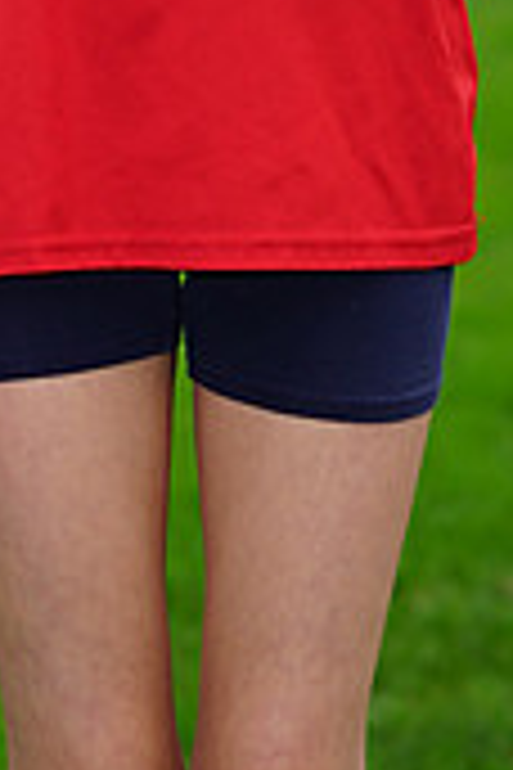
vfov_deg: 3.9
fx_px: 11306
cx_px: 140
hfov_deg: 2.6
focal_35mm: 529
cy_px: -459
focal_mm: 156
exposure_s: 1/160
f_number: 5
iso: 200
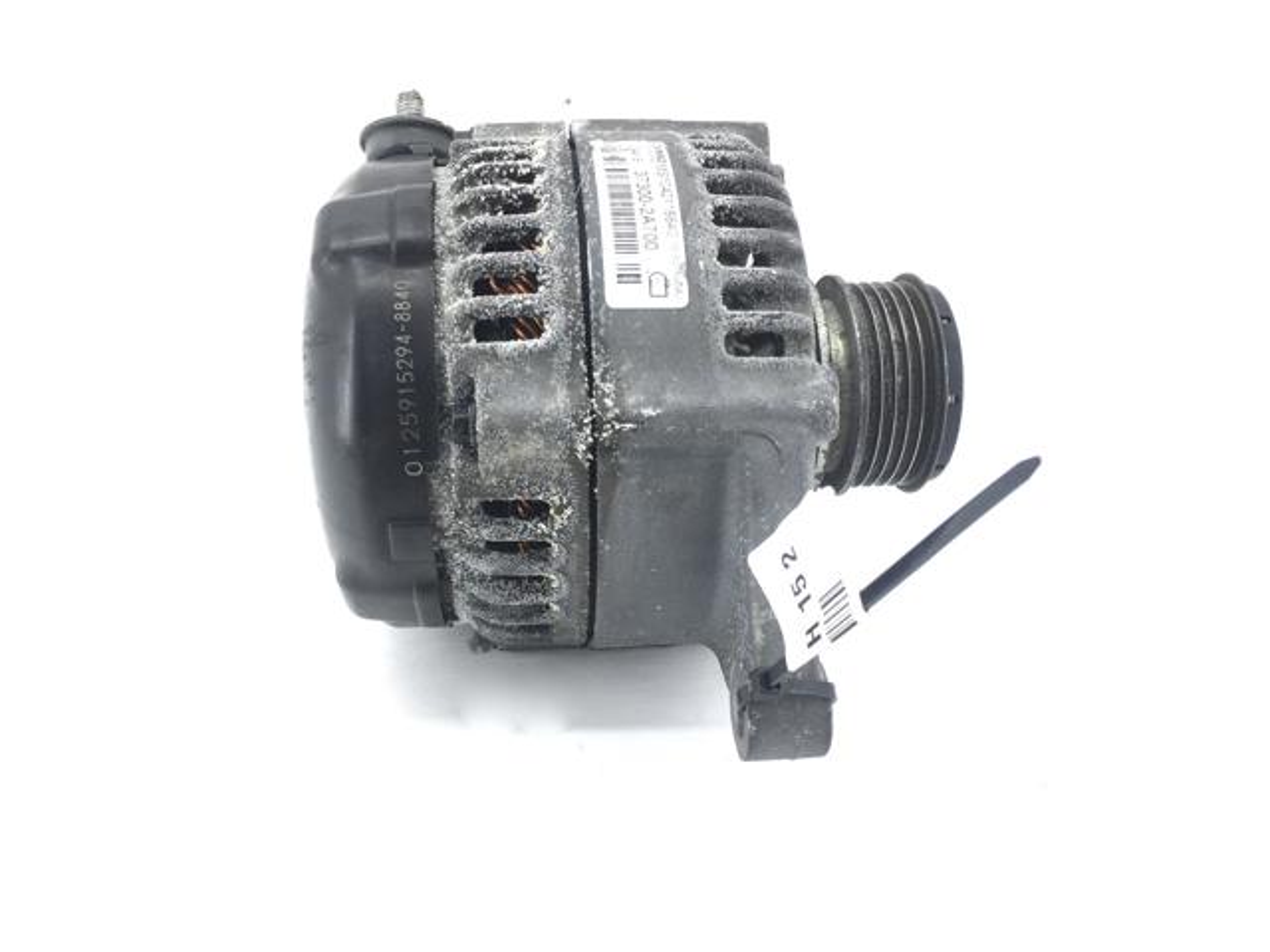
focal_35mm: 29
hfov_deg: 61.7
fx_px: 1064
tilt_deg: -25.7
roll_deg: -1.0
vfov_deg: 48.2
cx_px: 635
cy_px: 476
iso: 25
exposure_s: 1/116
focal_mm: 4.15
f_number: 2.2
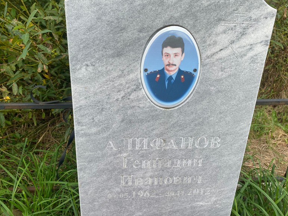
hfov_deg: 65.3
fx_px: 225
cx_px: 143
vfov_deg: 51.4
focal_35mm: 27
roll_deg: -3.6
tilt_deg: -26.7
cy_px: 109
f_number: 1.8
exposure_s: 1/912
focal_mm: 4.25
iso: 32
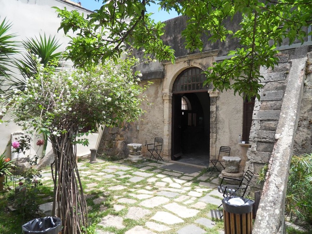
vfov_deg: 56.8
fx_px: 216
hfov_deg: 71.6
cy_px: 117
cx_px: 156
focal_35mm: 24
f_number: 7.5
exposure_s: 1/125
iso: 80
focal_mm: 4.2
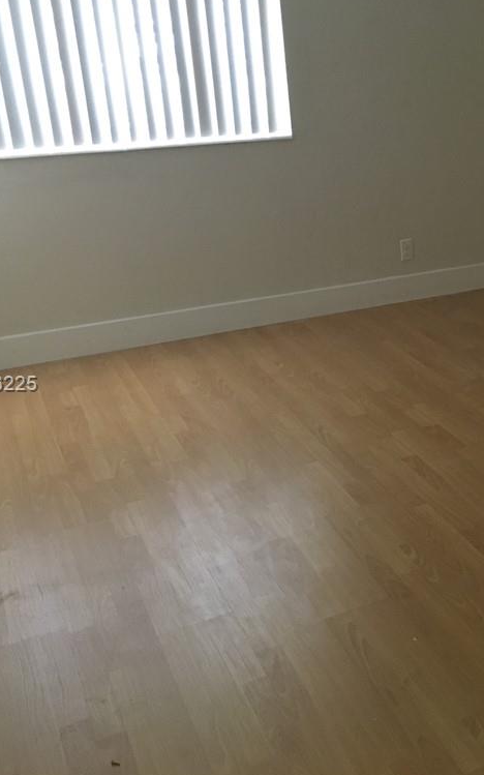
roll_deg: +1.2
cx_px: 459
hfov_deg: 29.0
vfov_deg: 47.2
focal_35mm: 42
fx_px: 887
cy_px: 385
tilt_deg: -21.5
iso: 200
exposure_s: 1/15
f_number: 2.2
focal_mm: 4.15
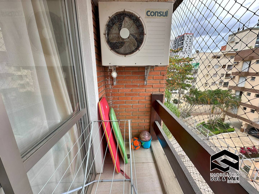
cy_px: 97
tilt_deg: -14.1
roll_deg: +0.1
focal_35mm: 14
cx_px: 130
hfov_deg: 102.1
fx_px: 105
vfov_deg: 85.7
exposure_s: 1/99
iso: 40
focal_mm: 2.22
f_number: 2.2
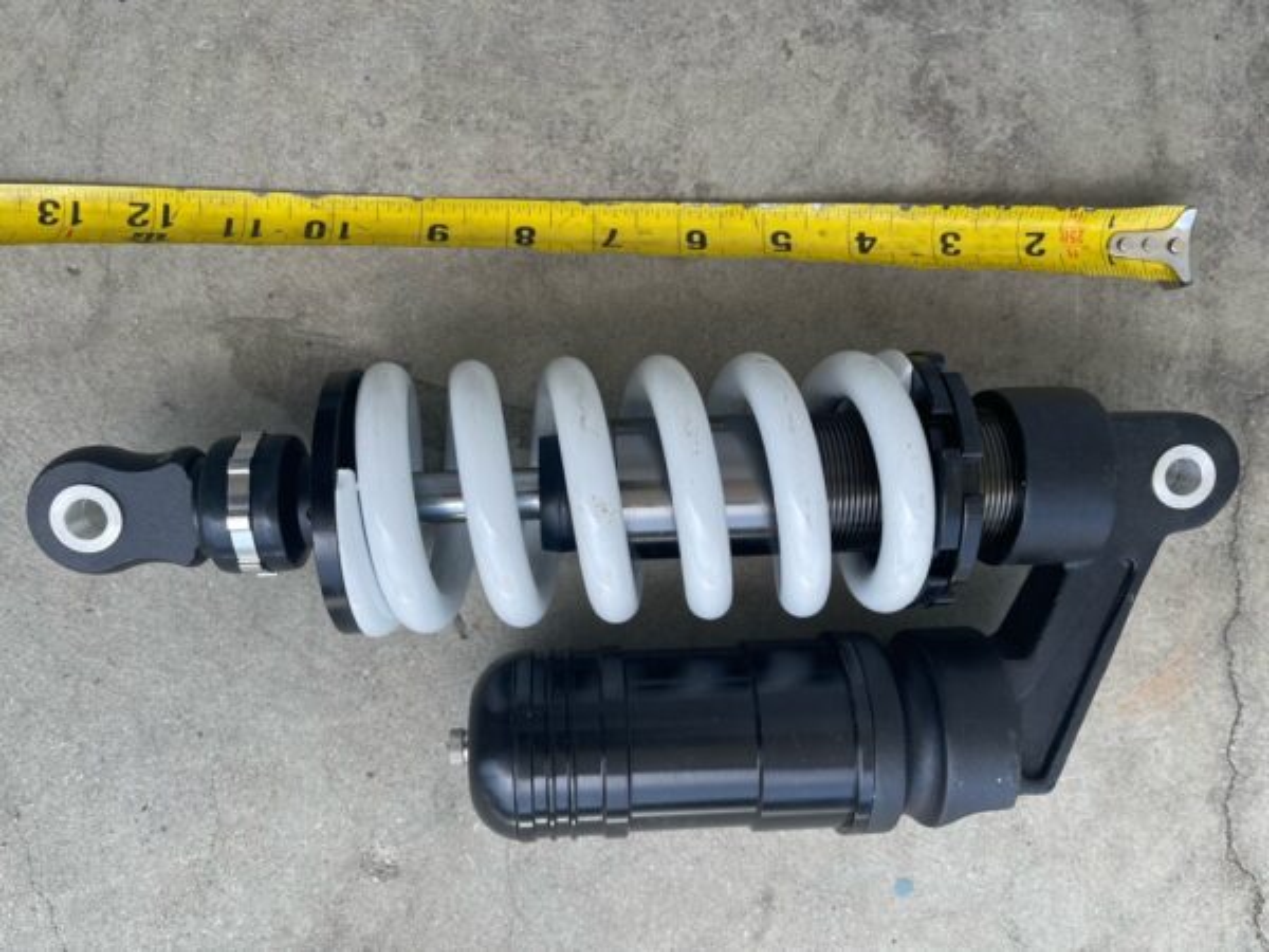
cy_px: 476
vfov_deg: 53.1
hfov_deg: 67.3
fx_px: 953
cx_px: 634
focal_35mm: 26
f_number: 1.6
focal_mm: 5.1
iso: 32
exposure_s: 1/874
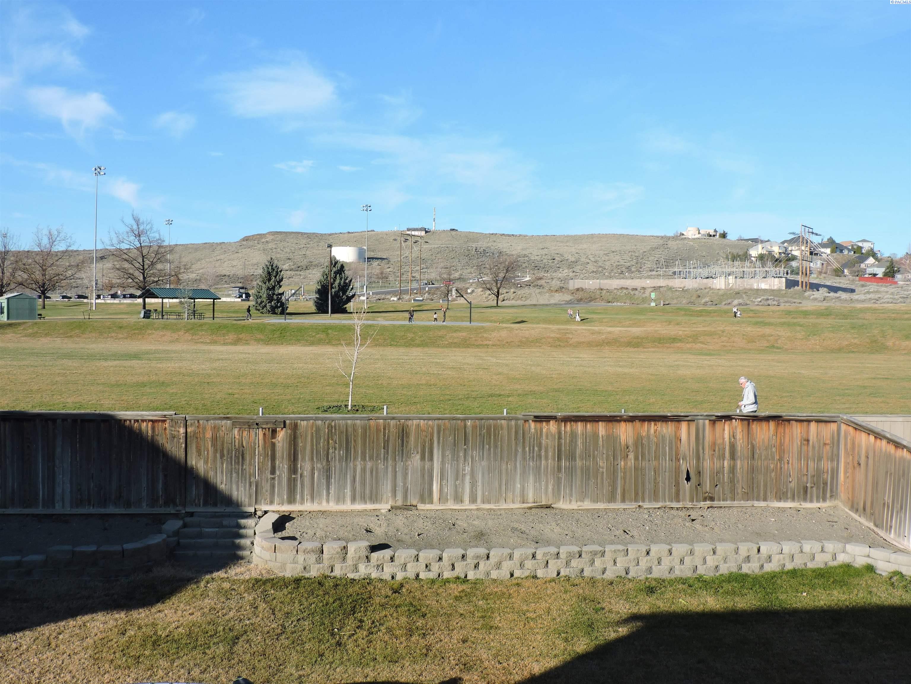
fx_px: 921
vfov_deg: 40.7
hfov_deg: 52.6
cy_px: 342
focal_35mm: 35
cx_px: 456
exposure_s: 1/640
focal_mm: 6.2
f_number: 3.3
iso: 100
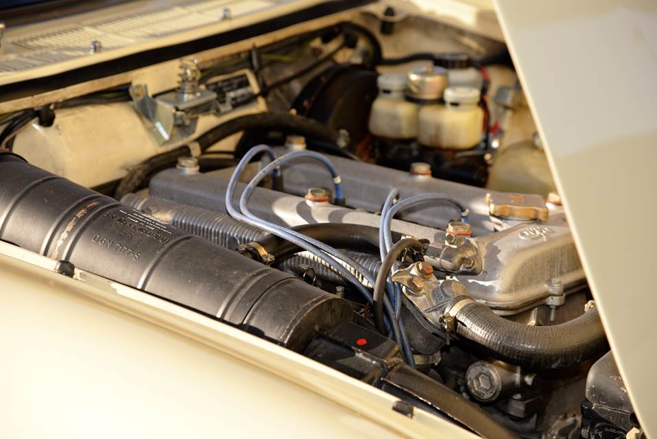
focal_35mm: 120
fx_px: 2191
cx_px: 328
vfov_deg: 11.4
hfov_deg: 17.1
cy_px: 220
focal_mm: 120
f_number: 5.6
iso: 100
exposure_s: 1/200
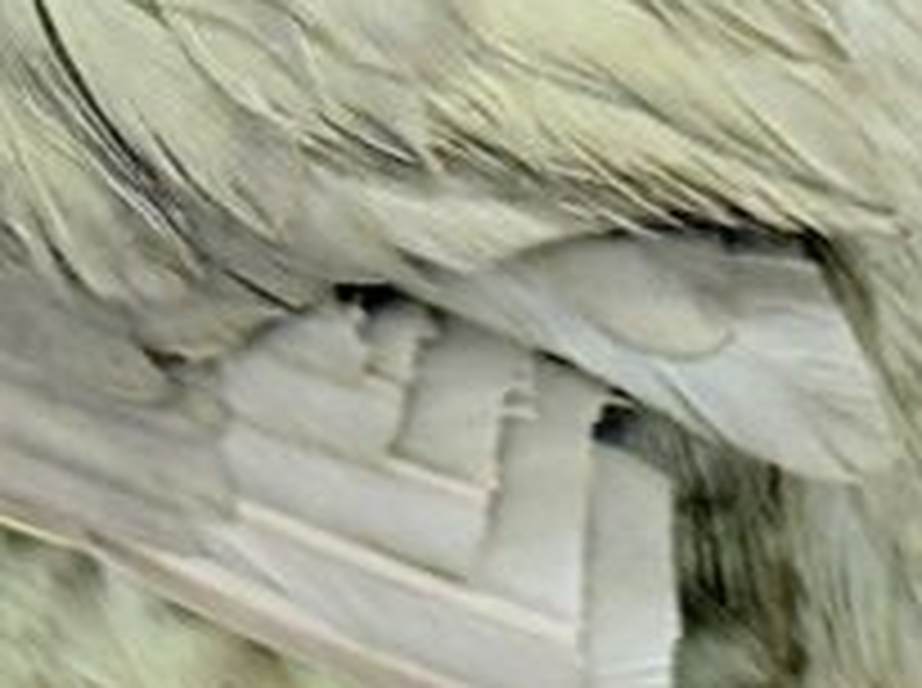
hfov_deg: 6.5
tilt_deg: +3.7
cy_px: -324
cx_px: 612
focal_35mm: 305
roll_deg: +1.3
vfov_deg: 4.8
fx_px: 8109
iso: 50
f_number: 1.6
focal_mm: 5.96
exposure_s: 1/50
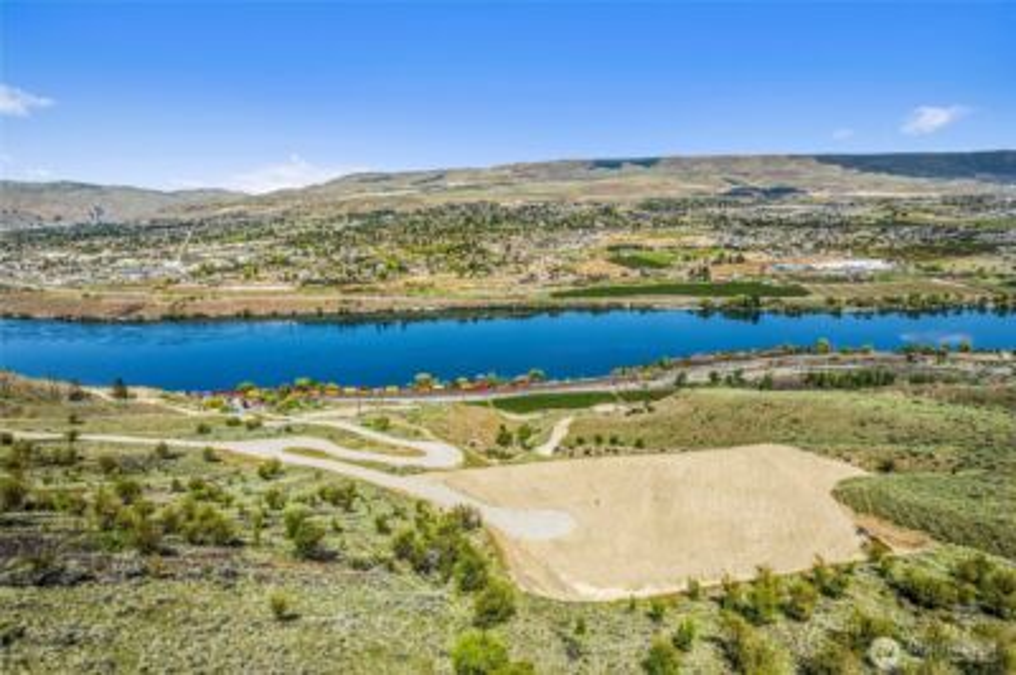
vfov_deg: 57.1
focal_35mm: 22
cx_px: 508
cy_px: 338
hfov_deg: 78.6
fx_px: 620
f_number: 2.8
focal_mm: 8.38
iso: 100
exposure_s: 1/6000
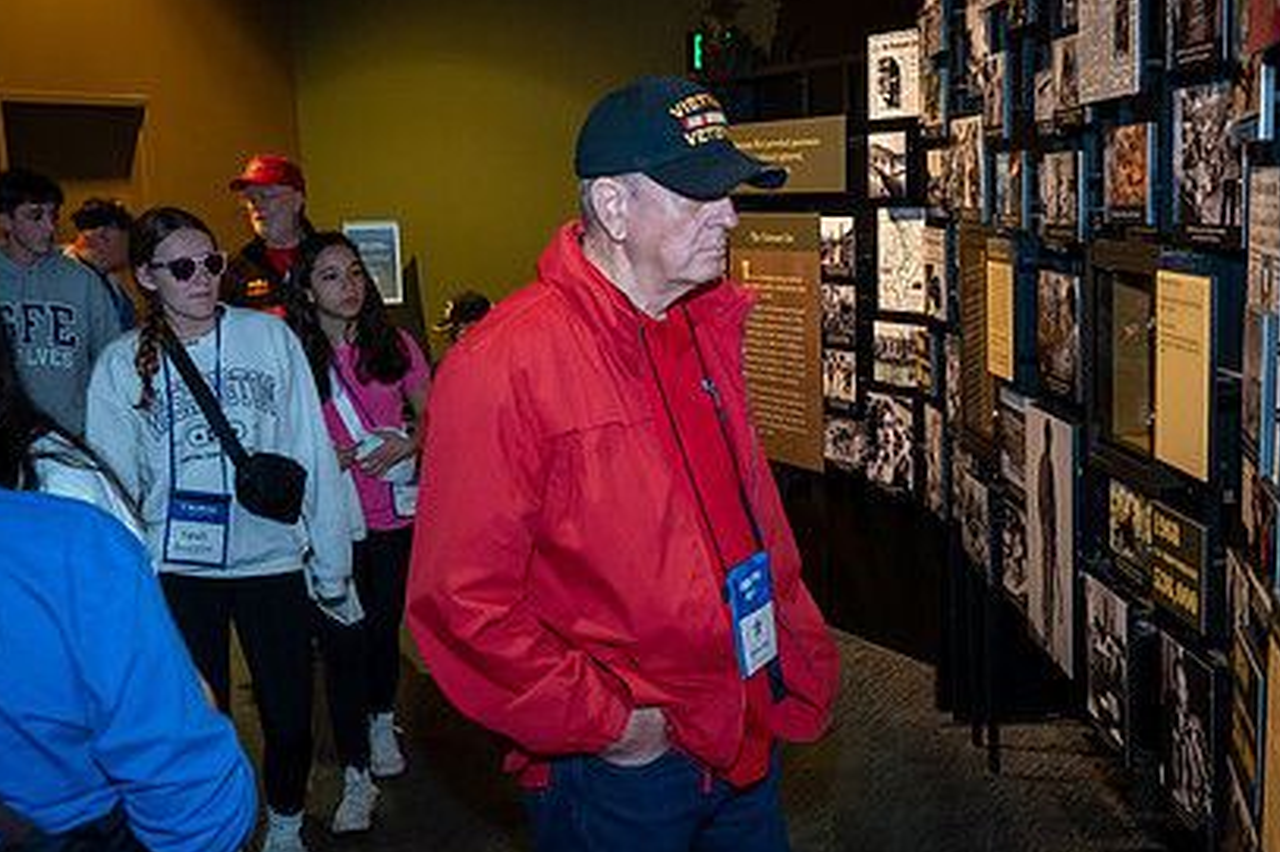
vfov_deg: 28.5
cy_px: 531
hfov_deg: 41.8
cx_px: 745
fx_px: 1670
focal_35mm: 47
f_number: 5.6
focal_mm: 33
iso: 11400
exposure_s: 1/50
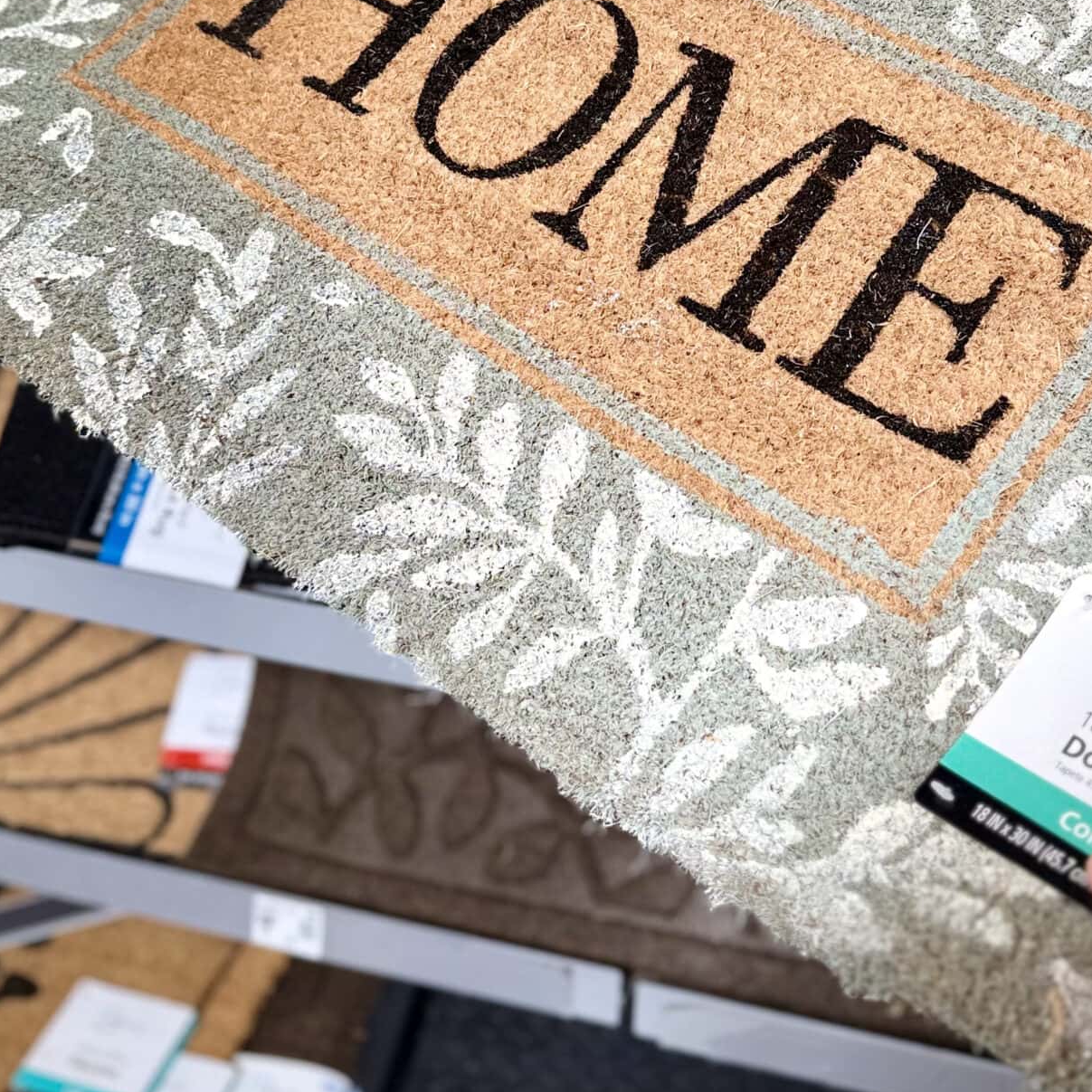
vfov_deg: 36.4
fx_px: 1606
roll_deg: +3.8
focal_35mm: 45
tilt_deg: -31.7
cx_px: 750
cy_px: 233
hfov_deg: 37.1
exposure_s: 1/116
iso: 80
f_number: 1.78
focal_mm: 6.76
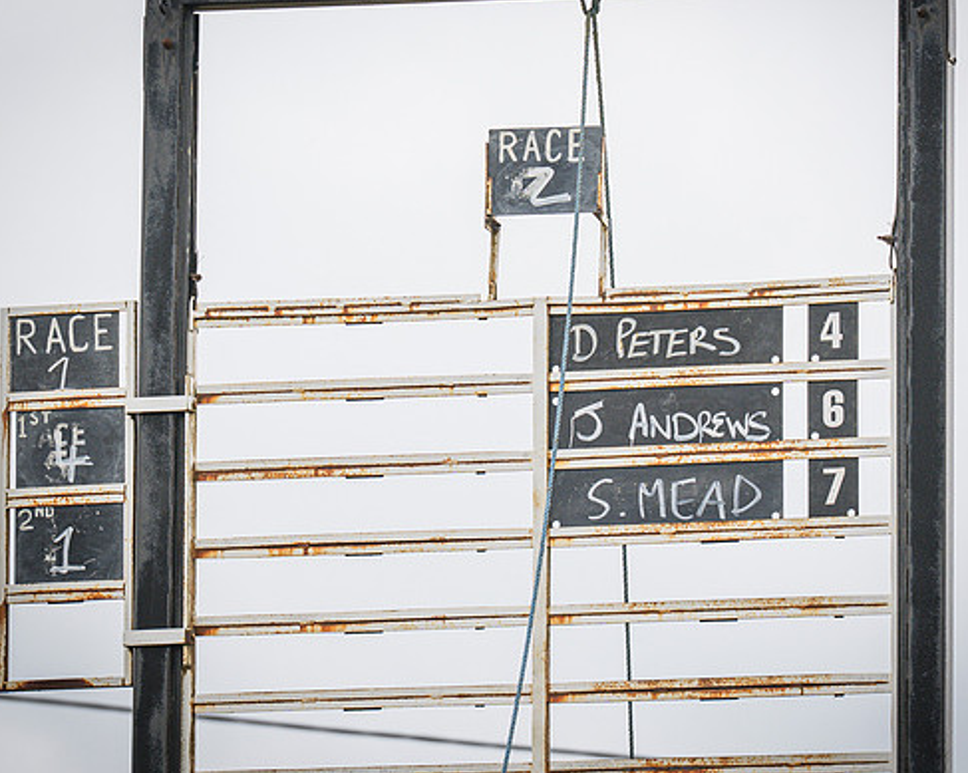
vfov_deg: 4.3
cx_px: 530
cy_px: 362
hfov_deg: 5.4
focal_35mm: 361
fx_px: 10336
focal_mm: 185
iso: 400
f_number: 5
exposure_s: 1/1000
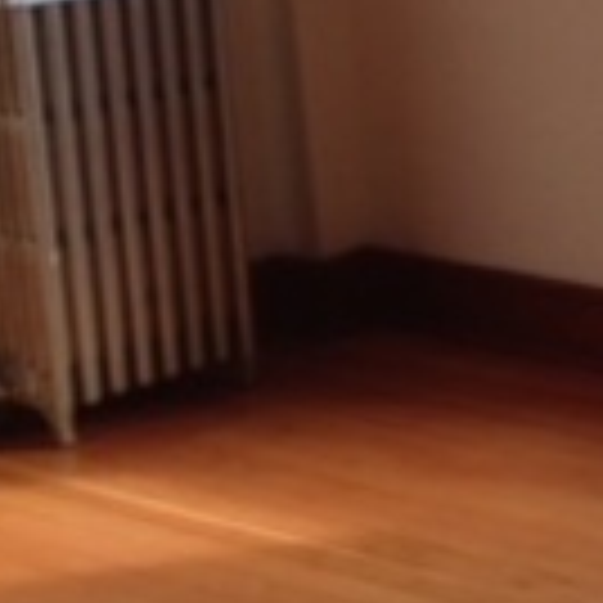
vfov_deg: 12.0
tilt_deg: -11.9
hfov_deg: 11.4
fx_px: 2858
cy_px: 180
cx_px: 965
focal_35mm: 145
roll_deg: +1.1
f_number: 2.4
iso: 50
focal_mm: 4.12
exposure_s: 1/120
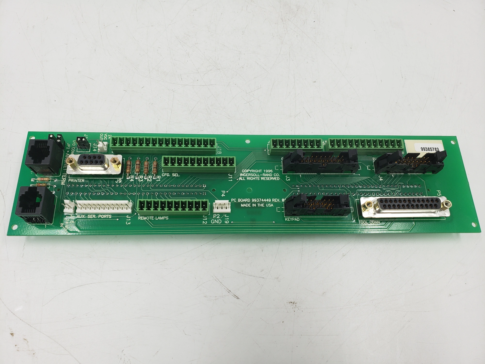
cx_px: 242
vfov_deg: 53.1
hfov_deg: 67.3
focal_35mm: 26
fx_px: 364
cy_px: 182
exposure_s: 1/167
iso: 50
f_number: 2.4
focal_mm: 4.3
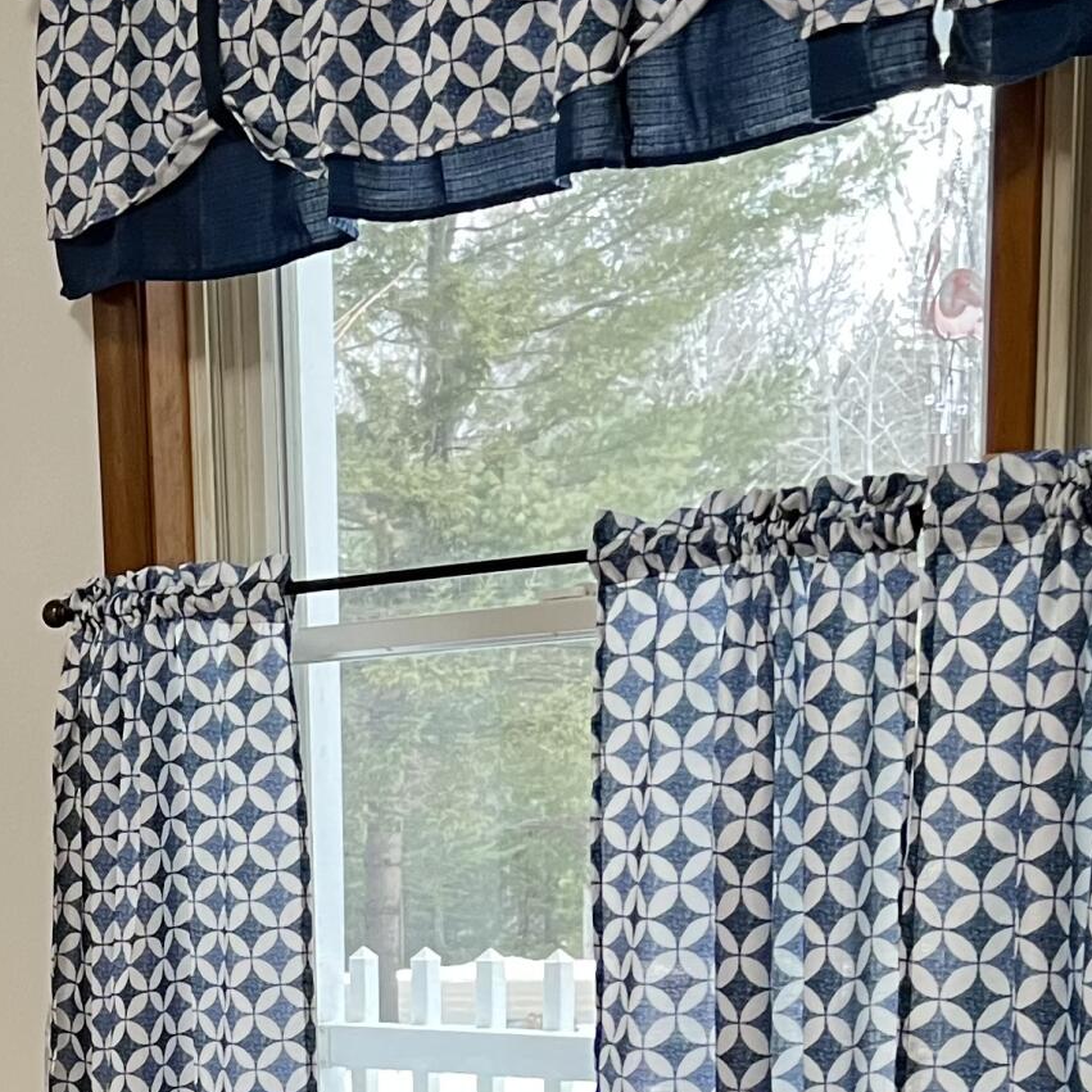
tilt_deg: -13.9
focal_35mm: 81
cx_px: -201
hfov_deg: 20.1
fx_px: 2891
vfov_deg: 19.7
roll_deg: +4.1
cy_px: 1426
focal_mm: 5.7
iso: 200
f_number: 1.5
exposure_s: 1/60
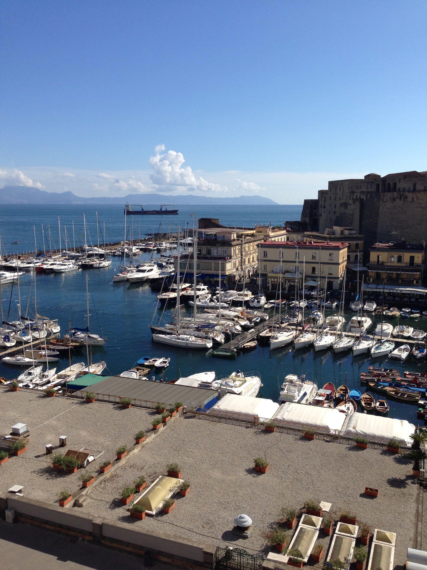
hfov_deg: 42.9
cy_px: 285
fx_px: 543
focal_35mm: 33
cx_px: 214
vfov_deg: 55.4
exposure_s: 1/2169
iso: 50
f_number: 2.4
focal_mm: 4.12
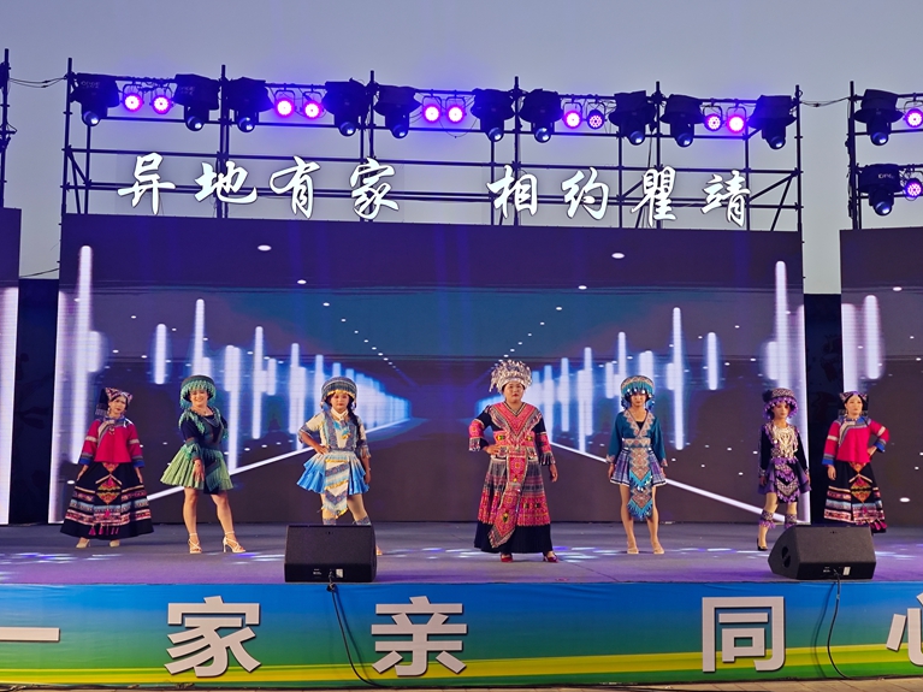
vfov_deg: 30.3
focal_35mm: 48
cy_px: 332
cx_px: 450
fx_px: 1280
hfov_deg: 39.7
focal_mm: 6.55
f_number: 1.6
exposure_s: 1/679
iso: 50
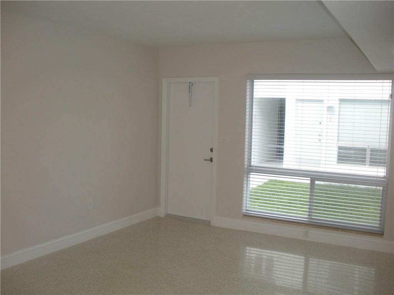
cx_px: 197
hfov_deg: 51.4
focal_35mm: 36
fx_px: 410
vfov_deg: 39.7
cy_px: 148
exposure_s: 1/68.2
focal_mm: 6.3
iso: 110
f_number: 3.5
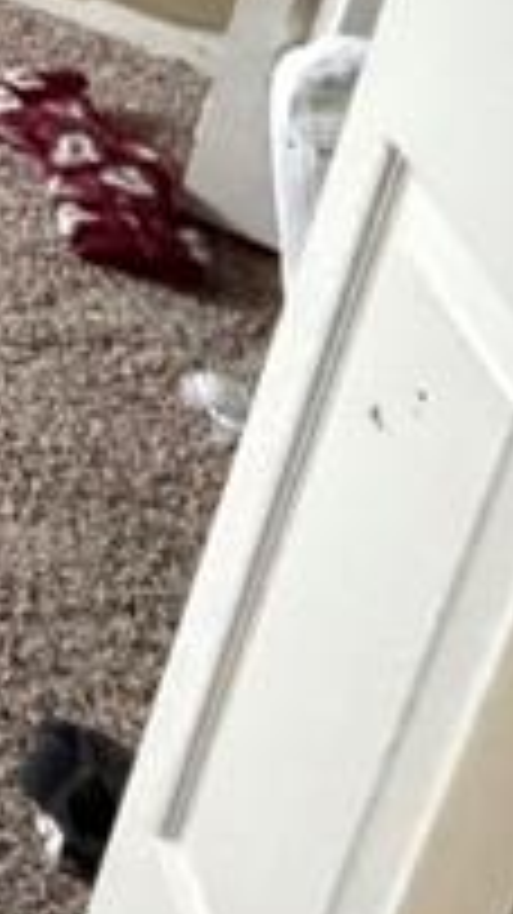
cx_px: -1062
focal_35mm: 77
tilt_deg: -19.1
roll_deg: -0.9
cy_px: -466
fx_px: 1864
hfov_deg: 10.5
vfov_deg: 22.5
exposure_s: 1/60
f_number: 2.2
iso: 1000
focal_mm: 2.22
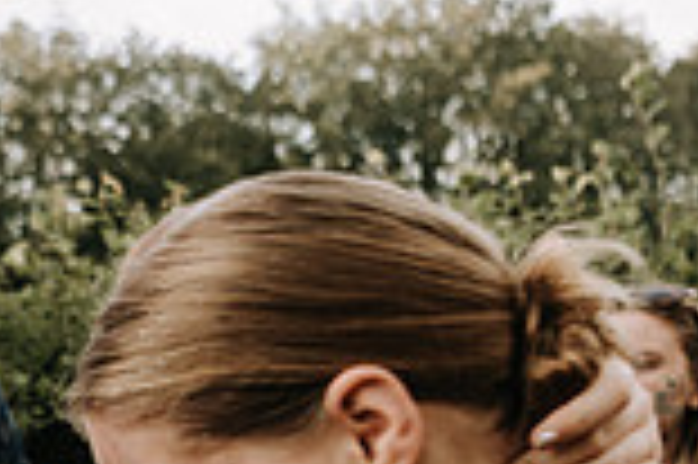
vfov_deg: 14.6
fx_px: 1743
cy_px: 579
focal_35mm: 90
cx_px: -221
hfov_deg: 20.6
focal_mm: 24
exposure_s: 1/400
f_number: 2.8
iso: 220
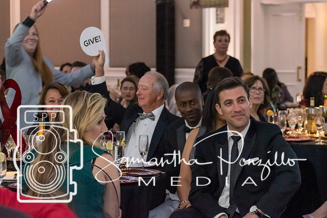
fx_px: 1026
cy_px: 109
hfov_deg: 18.1
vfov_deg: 12.1
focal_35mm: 113
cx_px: 164
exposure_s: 1/60
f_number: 4.5
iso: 6400
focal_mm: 70
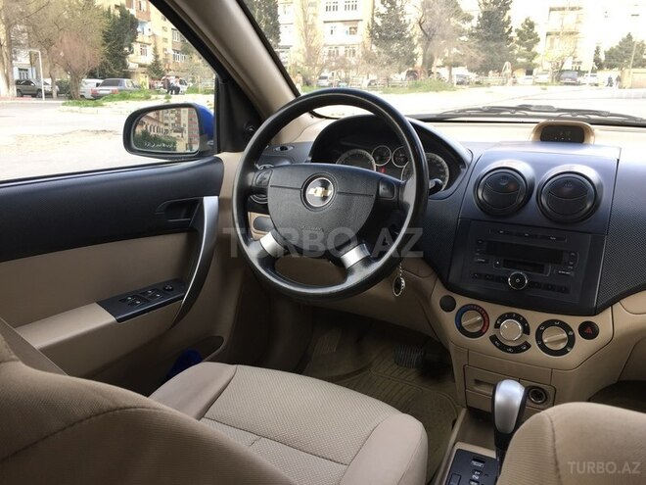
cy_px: 242
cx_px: 323
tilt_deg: -13.5
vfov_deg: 48.2
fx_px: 541
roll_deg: -1.8
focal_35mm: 29
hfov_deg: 61.7
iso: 32
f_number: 2.2
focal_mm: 4.15
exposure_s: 1/50
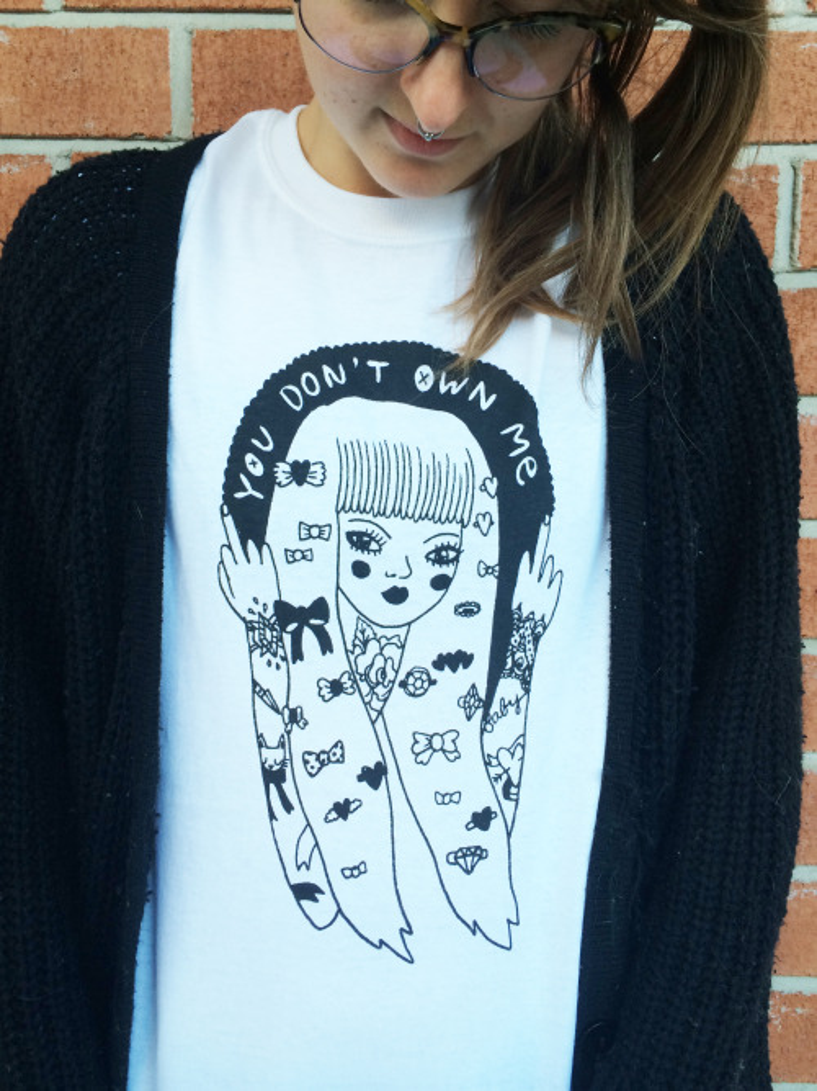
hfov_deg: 48.2
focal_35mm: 29
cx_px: 408
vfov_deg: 61.7
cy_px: 546
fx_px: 913
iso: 40
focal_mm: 4.15
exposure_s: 1/30
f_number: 2.2
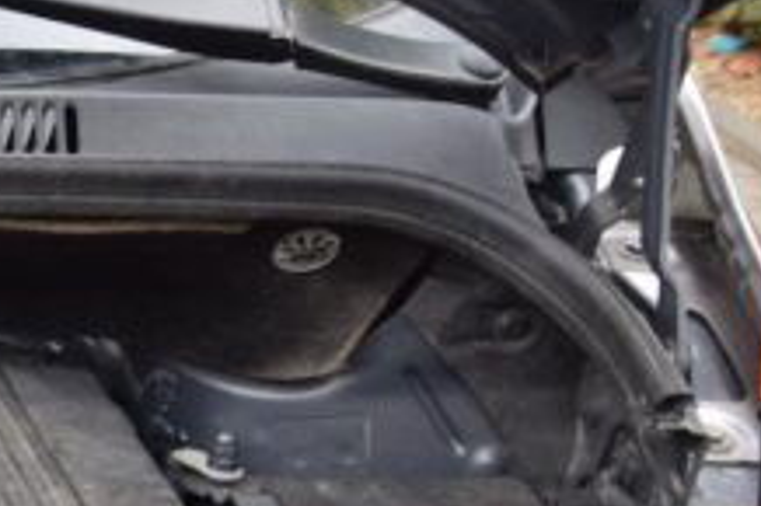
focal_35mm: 155
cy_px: 644
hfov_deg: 11.3
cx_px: -1005
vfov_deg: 8.7
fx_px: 3274
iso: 400
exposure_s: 1/100
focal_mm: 22
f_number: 5
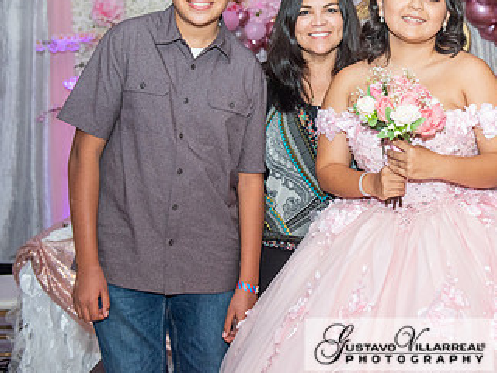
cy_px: 103
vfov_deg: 23.8
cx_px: 399
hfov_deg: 30.9
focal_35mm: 61
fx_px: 876
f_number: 3.5
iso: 1250
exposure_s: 1/160
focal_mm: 35
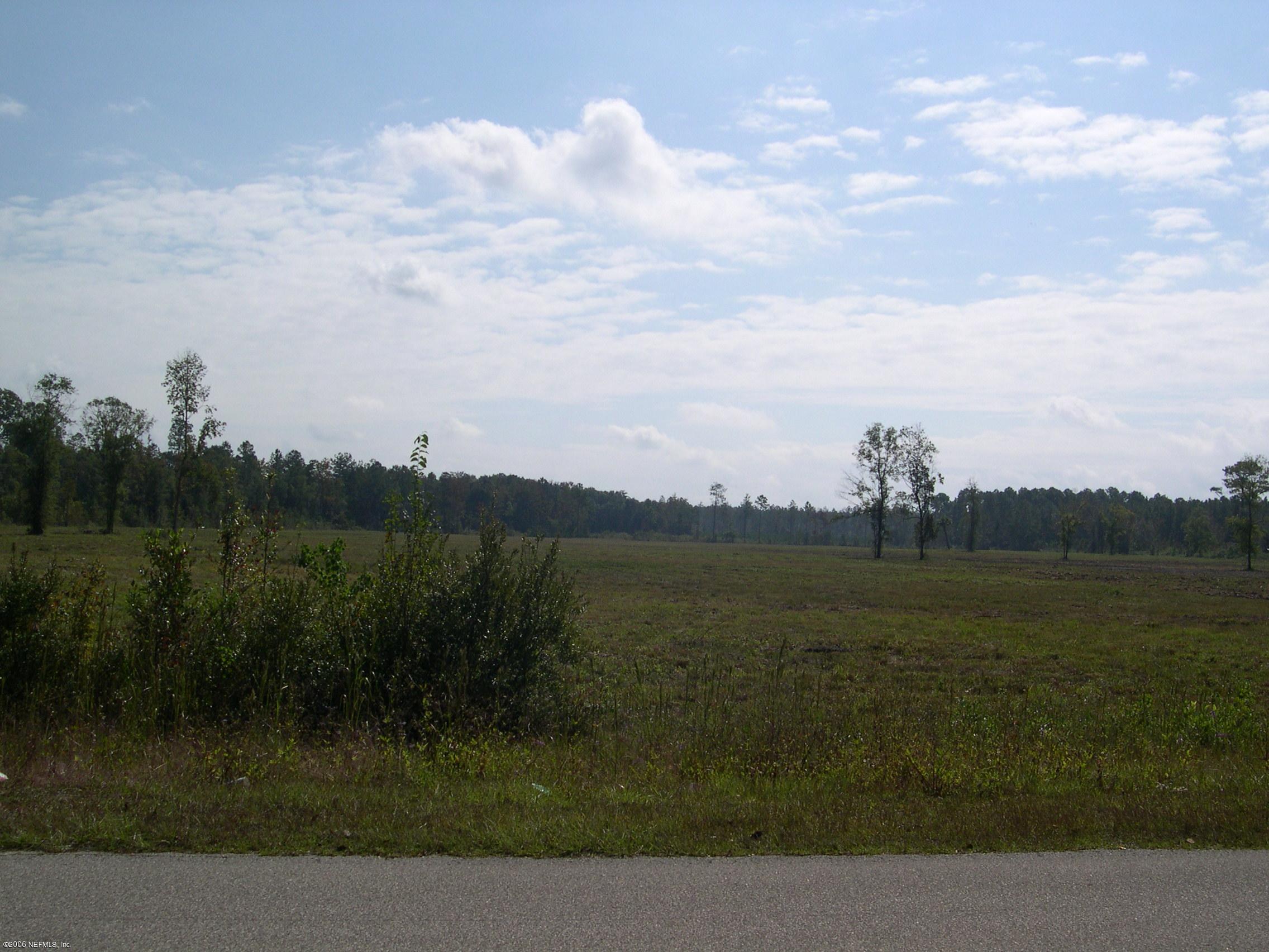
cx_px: 634
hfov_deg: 49.0
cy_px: 476
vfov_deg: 37.7
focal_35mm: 38
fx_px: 1393
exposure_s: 1/564
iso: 100
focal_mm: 8
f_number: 7.6
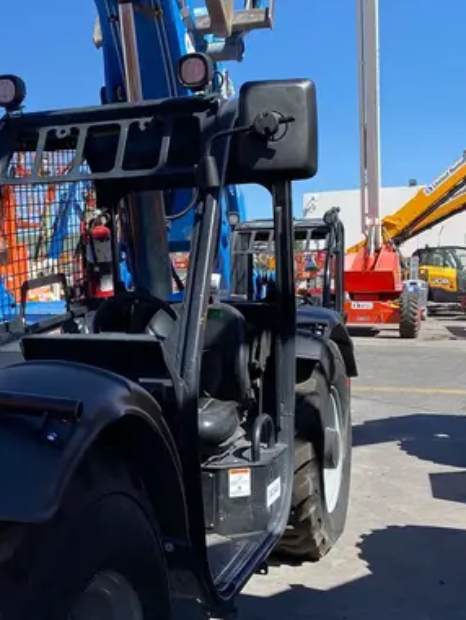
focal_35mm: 50
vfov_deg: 38.2
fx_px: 897
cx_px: 59
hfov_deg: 28.2
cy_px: 325
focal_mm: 4.25
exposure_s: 1/1779
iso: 32
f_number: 1.8
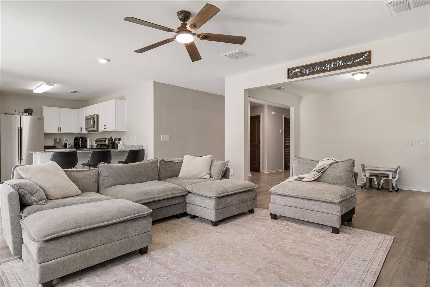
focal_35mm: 20
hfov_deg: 82.6
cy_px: 144
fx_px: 245
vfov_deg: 60.7
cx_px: 215
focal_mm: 20.5
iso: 400
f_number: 8
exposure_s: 1/30
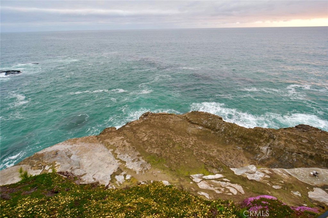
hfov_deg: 100.4
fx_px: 137
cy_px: 109
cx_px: 164
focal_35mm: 15
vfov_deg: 77.3
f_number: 3.5
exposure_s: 1/80
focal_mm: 10
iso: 250
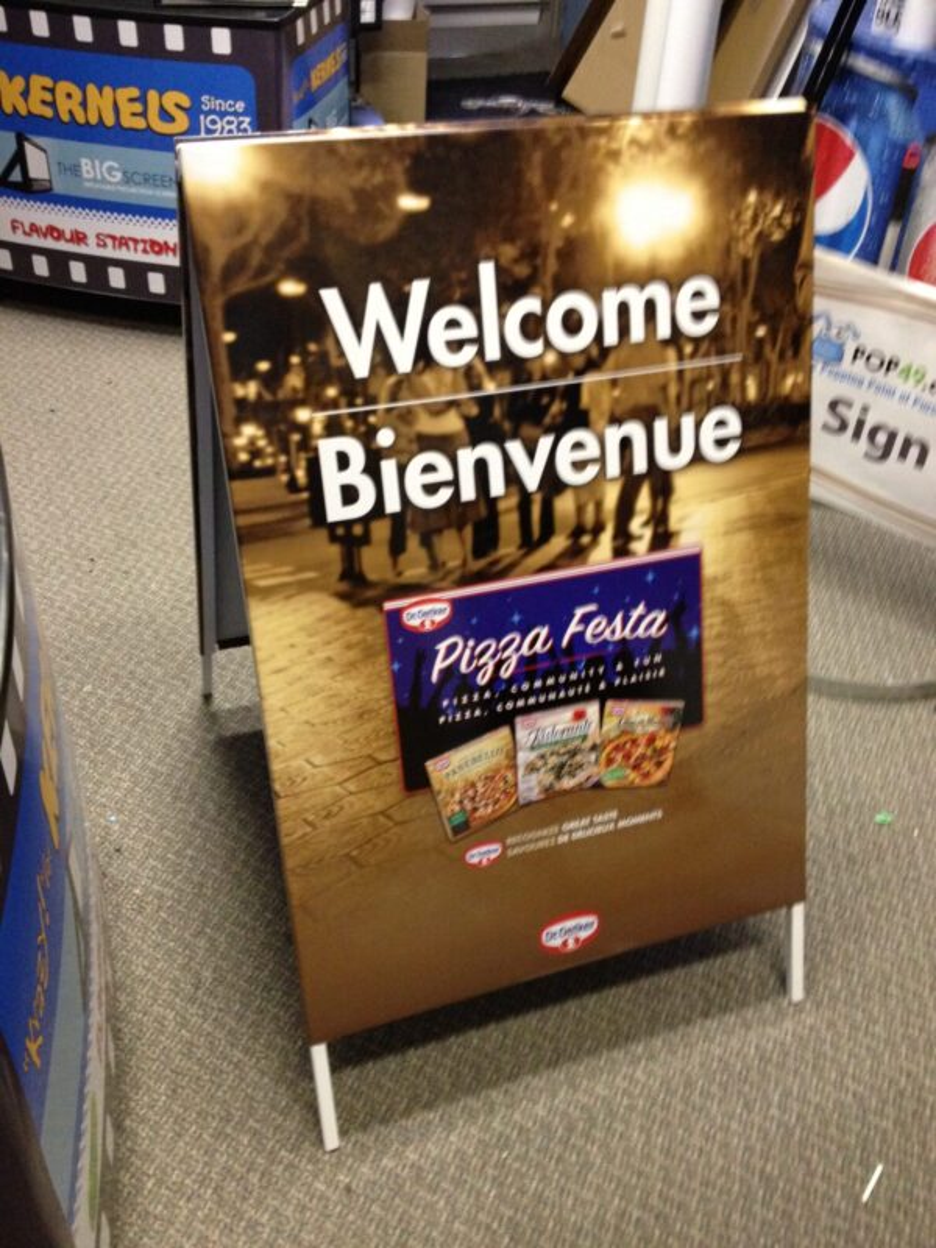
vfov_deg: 52.6
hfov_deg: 40.7
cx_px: 468
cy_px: 624
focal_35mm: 35
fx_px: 1262
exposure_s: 1/20
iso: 320
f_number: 2.4
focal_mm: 4.28
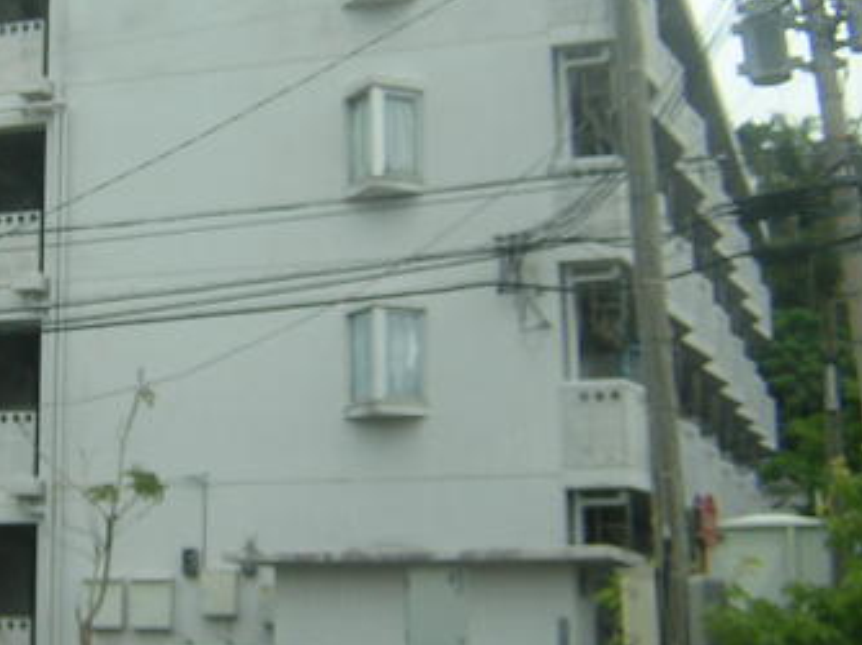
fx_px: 1717
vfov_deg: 21.3
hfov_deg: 27.4
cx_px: 134
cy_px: 258
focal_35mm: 69
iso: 100
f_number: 2.6
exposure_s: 1/847
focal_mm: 4.7
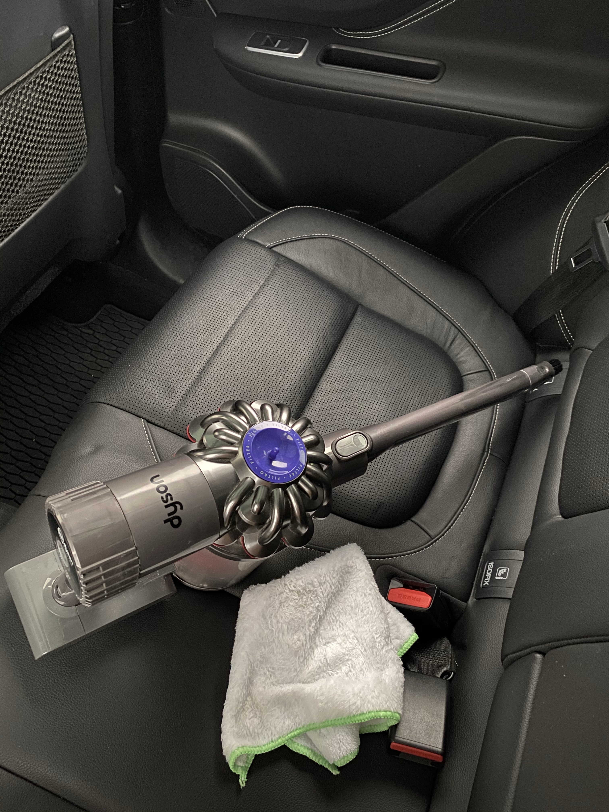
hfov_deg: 53.1
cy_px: 406
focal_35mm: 26
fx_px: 610
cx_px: 304
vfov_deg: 67.3
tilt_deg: -53.0
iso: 500
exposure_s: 1/11
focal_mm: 4.25
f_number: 1.8
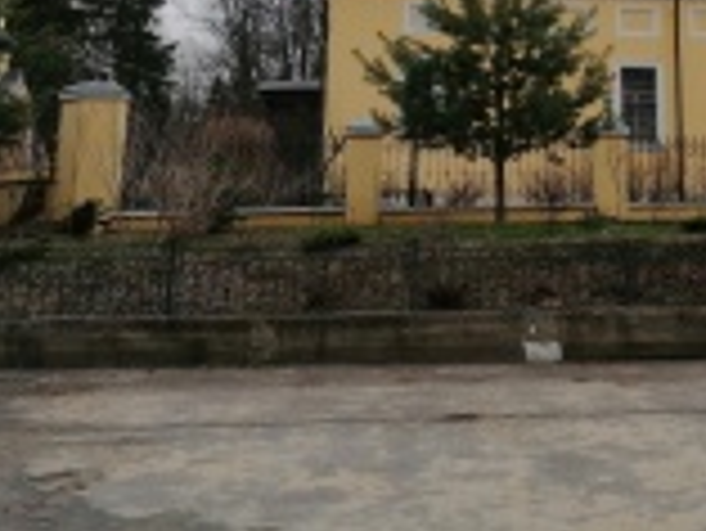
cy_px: -47
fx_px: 1225
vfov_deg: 23.1
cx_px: 634
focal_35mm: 60
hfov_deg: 30.7
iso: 50
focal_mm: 4.75
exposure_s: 1/328
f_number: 1.8
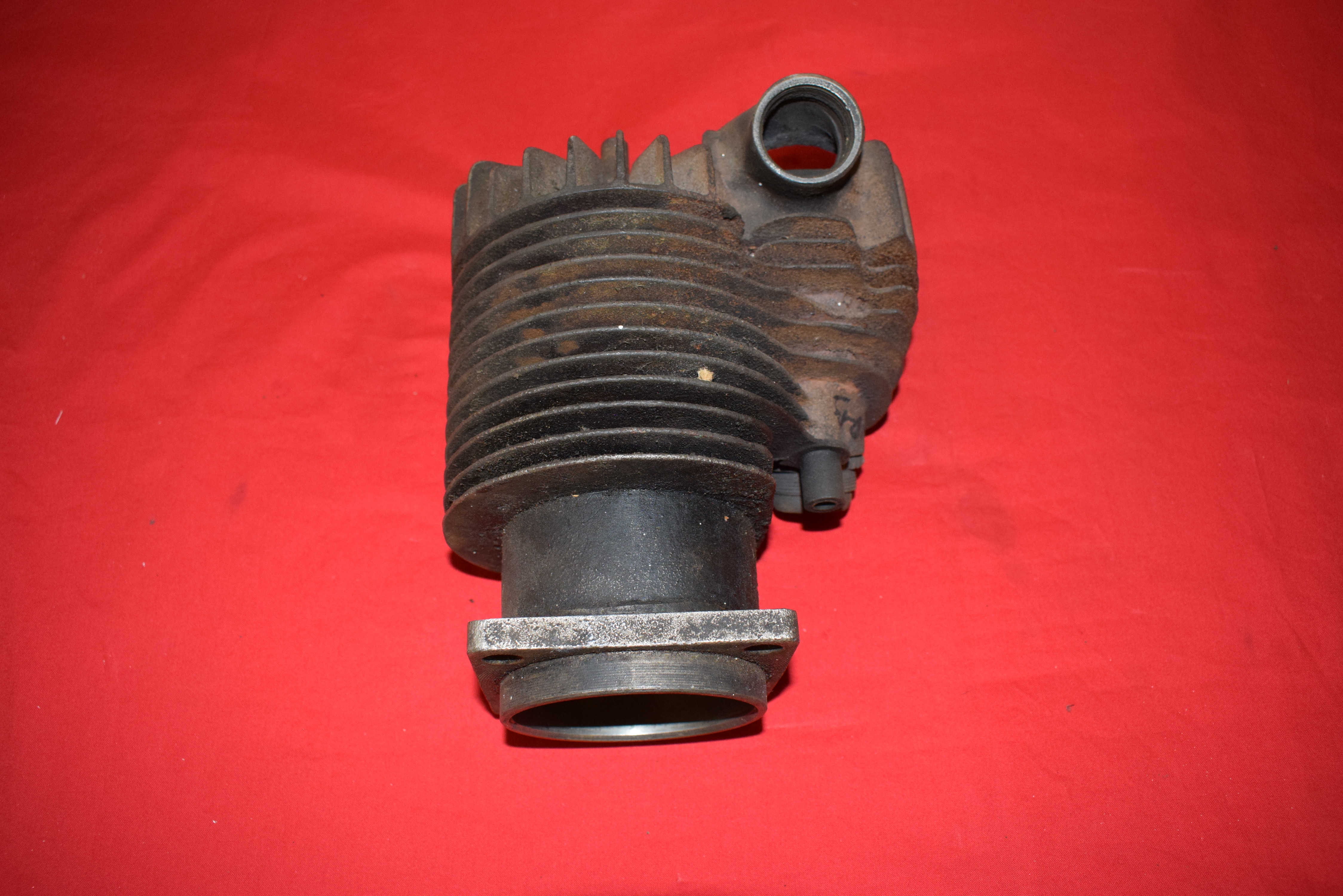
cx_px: 672
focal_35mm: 30
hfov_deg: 61.9
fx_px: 1119
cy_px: 448
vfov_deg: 43.6
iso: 1250
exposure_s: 1/200
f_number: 5
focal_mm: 20
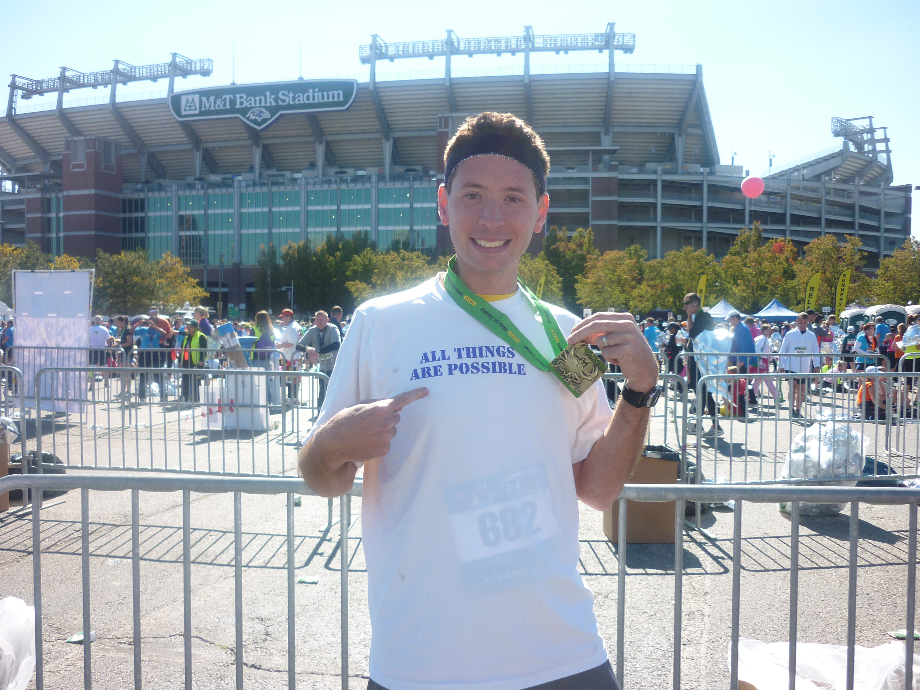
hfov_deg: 55.4
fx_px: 877
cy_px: 345
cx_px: 460
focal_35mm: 33
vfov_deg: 42.9
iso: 80
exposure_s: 1/500
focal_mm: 5.5
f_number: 2.8
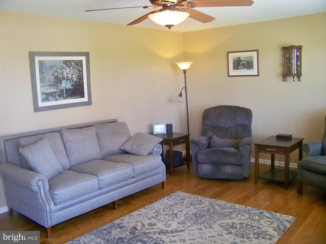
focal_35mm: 33
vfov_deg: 42.9
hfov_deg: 55.4
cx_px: 163
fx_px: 311
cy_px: 122
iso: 320
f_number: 2.8
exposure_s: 1/60
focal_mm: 5.85
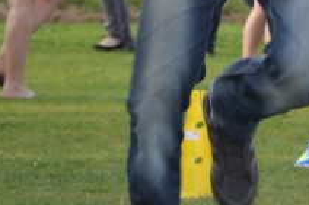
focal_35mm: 743
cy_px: -103
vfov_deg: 1.8
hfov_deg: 2.8
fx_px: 6375
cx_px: 464
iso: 200
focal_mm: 105
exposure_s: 1/160
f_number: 6.3
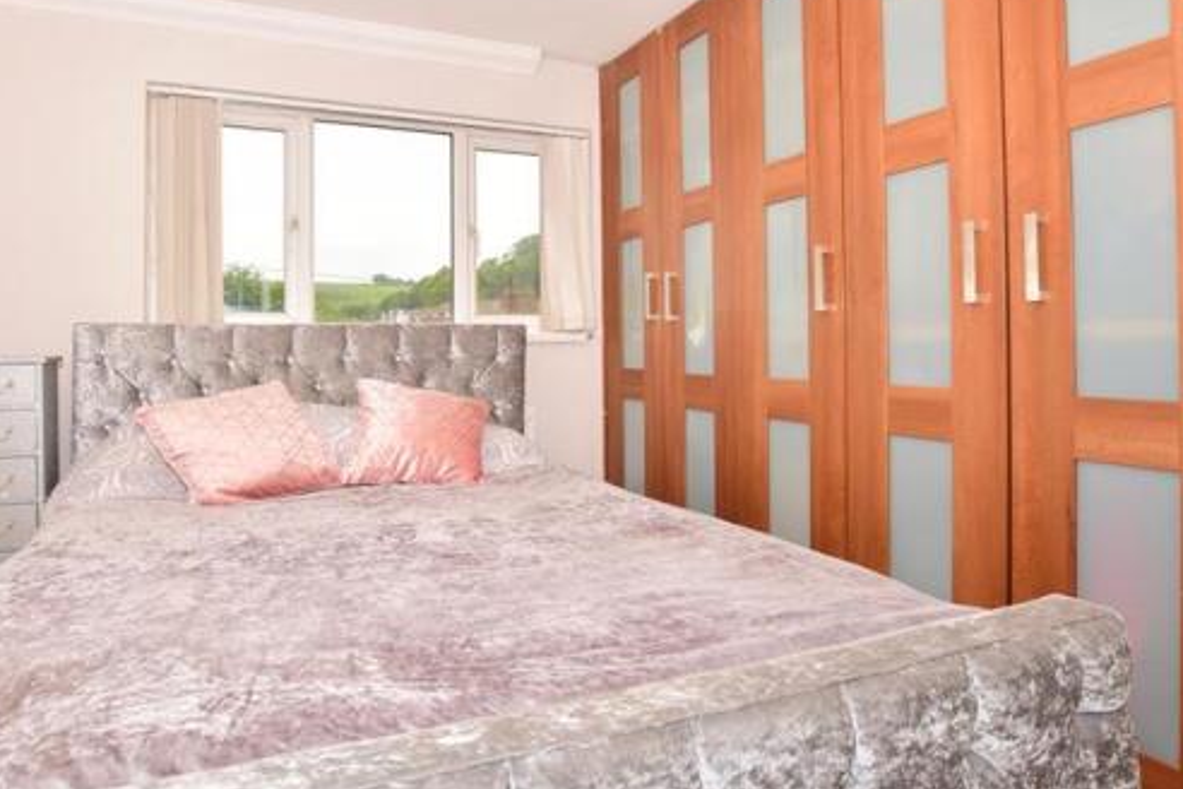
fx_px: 657
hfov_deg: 83.0
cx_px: 474
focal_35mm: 20
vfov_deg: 61.6
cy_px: 336
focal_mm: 10
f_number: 14
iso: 400
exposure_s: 1/200
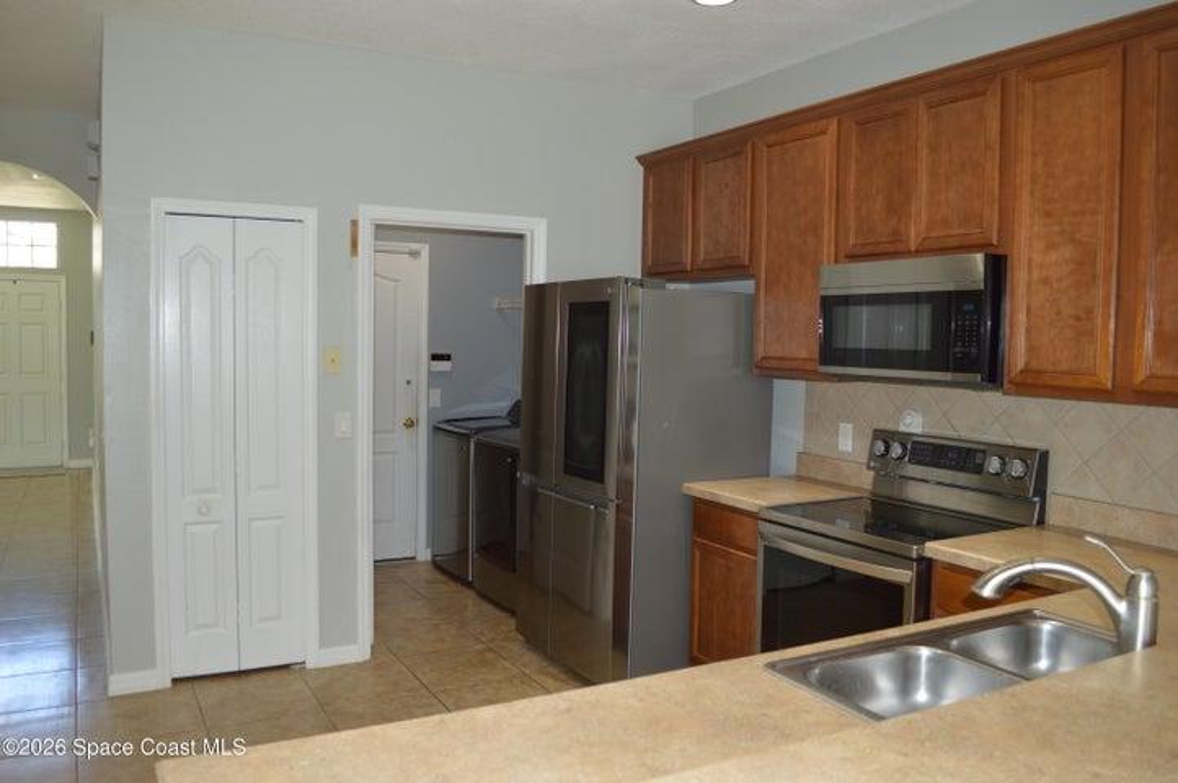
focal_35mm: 27
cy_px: 392
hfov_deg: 67.4
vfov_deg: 47.8
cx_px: 589
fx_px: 883
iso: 180
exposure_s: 1/30
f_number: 3.5
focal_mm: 18
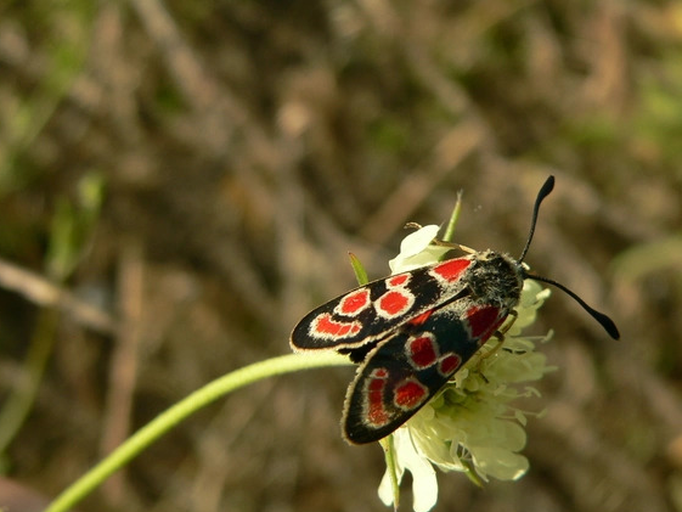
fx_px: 1281
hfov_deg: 29.8
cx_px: 351
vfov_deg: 22.6
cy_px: 282
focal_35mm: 65
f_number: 4
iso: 80
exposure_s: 1/500
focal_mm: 9.4
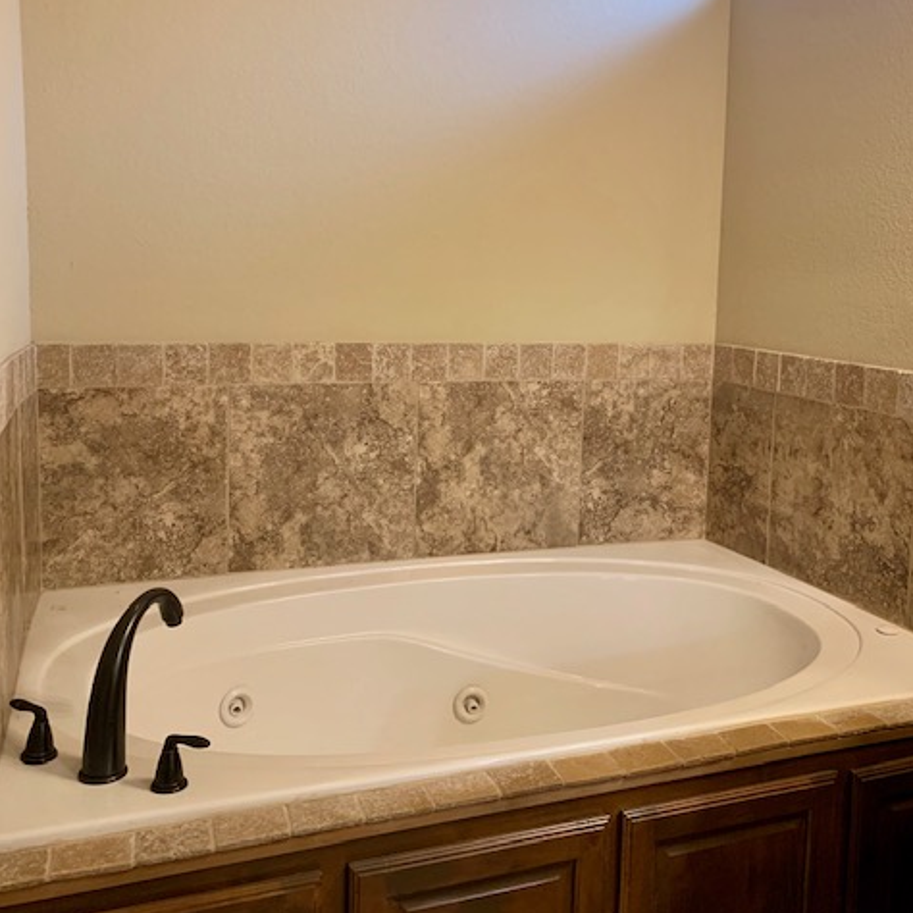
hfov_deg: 52.5
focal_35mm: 31
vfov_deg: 52.2
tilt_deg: -5.0
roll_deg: -1.0
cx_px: 458
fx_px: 925
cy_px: 370
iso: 250
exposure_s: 1/60
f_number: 1.8
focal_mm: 4.25
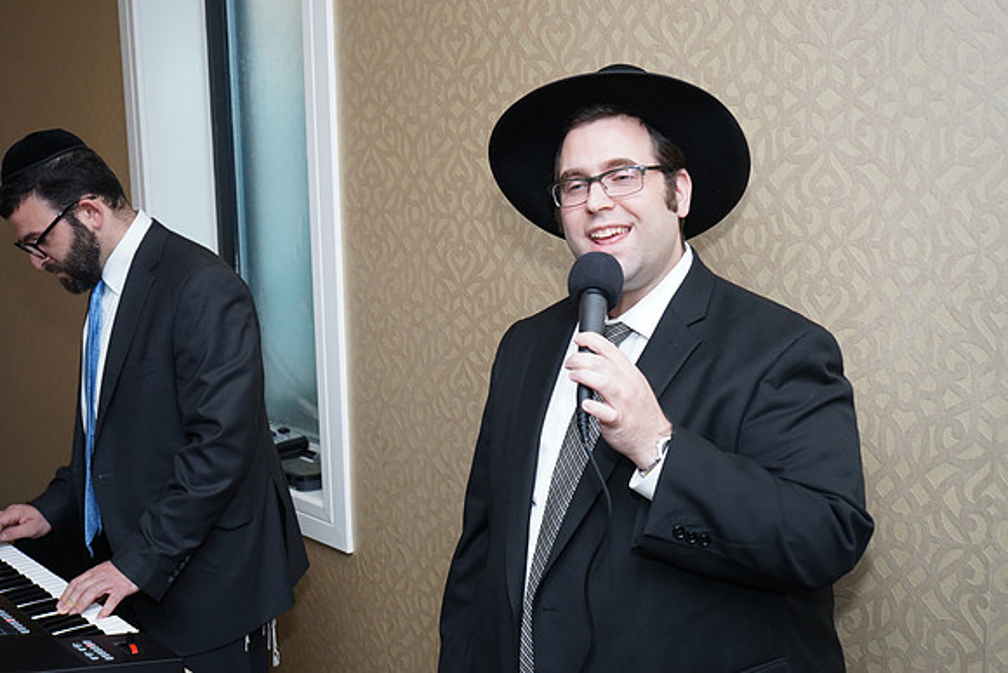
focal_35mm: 44
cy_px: 336
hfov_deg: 44.5
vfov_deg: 30.5
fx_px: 1232
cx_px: 504
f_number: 6.3
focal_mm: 44
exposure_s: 1/125
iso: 640
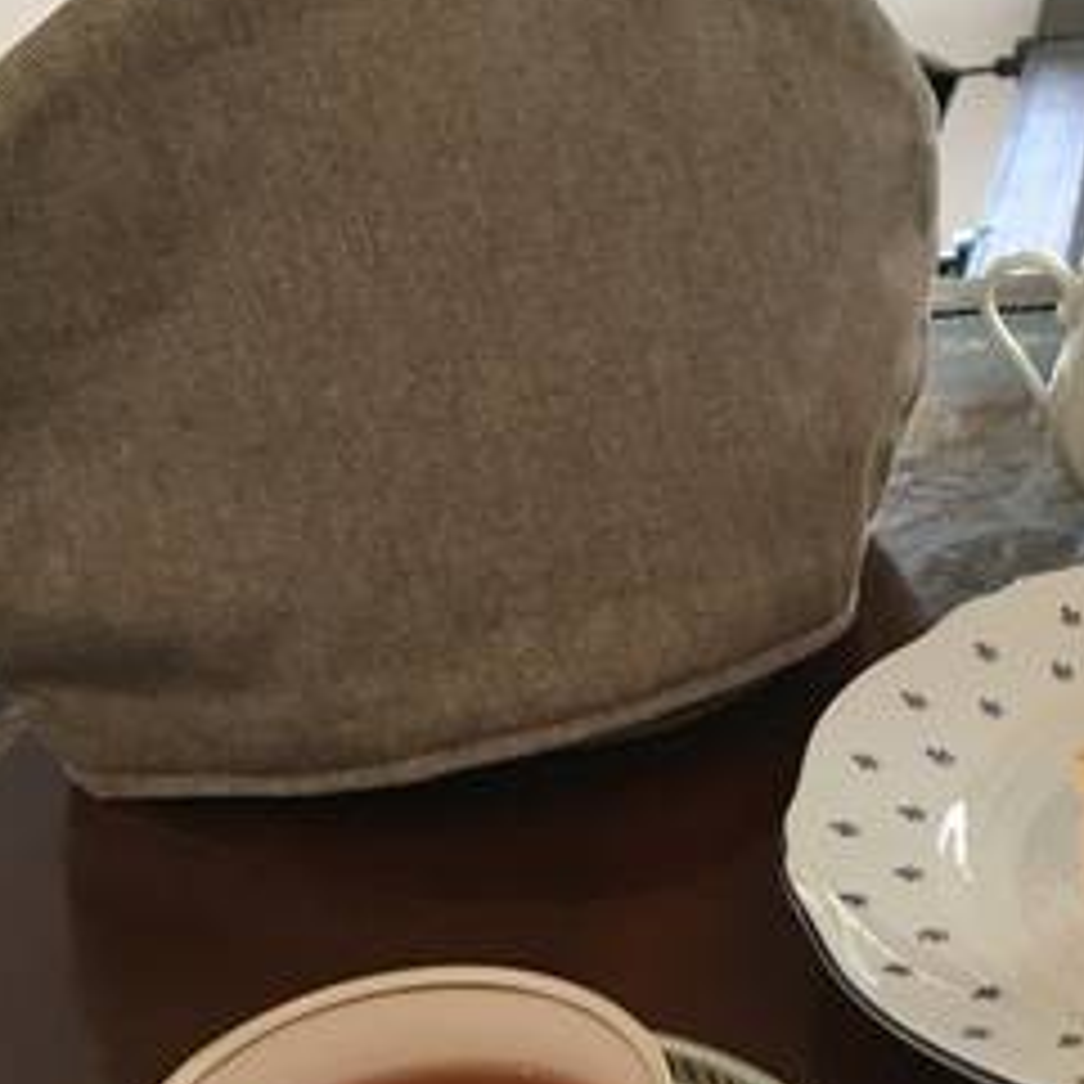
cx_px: 1057
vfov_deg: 24.9
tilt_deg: -35.3
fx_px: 2409
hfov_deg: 24.3
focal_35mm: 68
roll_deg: +2.2
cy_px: 864
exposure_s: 1/17
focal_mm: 4.15
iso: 200
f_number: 2.2
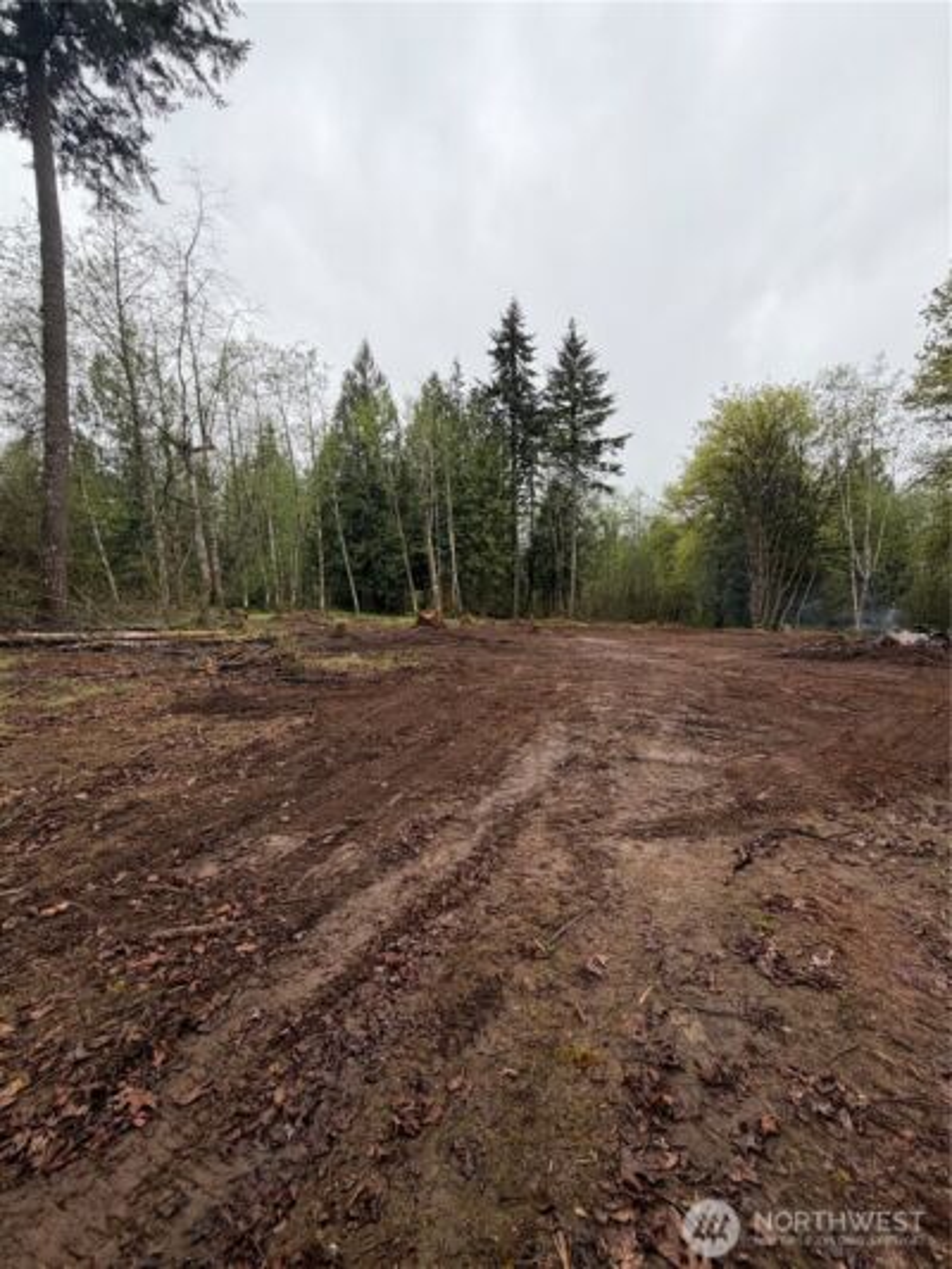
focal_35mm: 14
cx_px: 476
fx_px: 513
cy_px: 634
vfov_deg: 102.1
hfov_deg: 85.7
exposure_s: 1/502
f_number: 2.2
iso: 50
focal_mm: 2.22
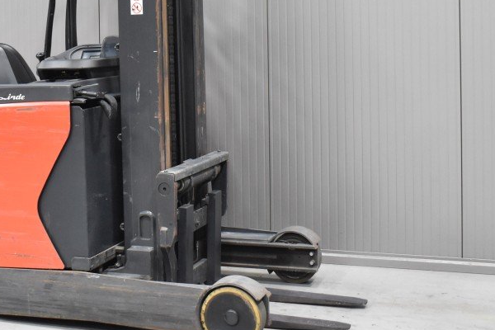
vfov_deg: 19.4
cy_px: 42
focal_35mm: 69
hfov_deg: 29.0
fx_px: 949
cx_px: 147
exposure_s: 1/30
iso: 1600
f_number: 4.5
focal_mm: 23
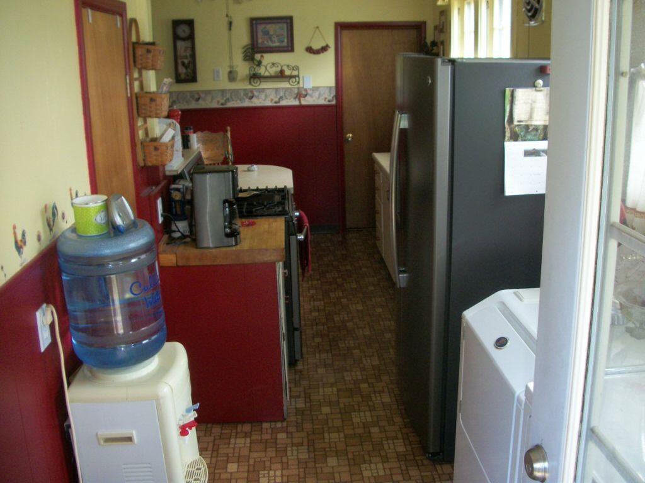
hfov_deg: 52.6
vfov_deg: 40.7
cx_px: 322
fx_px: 652
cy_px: 242
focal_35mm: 35
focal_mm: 6.3
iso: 160
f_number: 3.1
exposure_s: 1/30
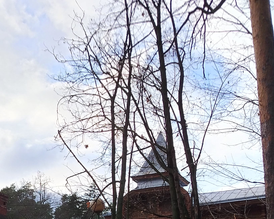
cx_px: 102
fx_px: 462
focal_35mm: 57
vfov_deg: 24.9
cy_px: 239
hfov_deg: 32.9
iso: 100
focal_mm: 5.25
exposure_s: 1/497
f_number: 1.75
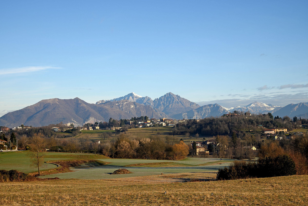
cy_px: 103
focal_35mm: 75
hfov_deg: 27.0
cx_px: 154
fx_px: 642
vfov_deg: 18.2
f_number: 8
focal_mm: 50
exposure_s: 1/400
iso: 100
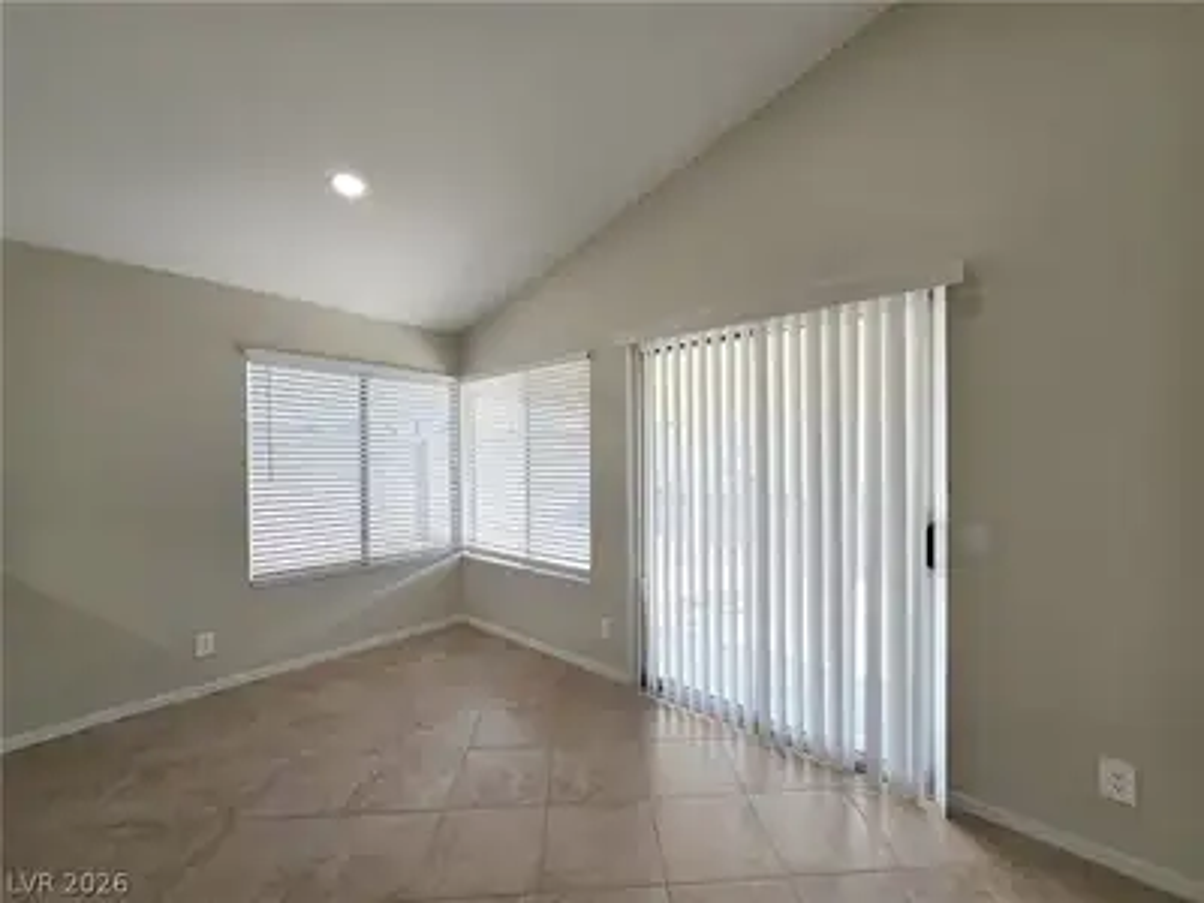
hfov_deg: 106.2
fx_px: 452
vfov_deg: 89.9
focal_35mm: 13
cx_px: 602
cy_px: 452
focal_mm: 2.2
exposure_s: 1/142
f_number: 2.2
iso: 50
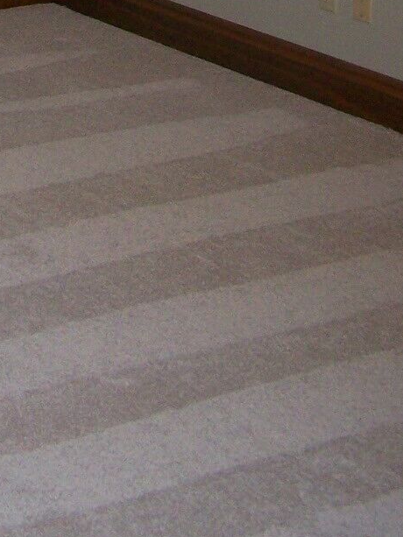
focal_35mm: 127
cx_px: -117
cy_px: -293
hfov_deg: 11.4
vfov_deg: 14.4
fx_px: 1971
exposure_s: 1/60
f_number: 2.8
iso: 160
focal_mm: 6.3
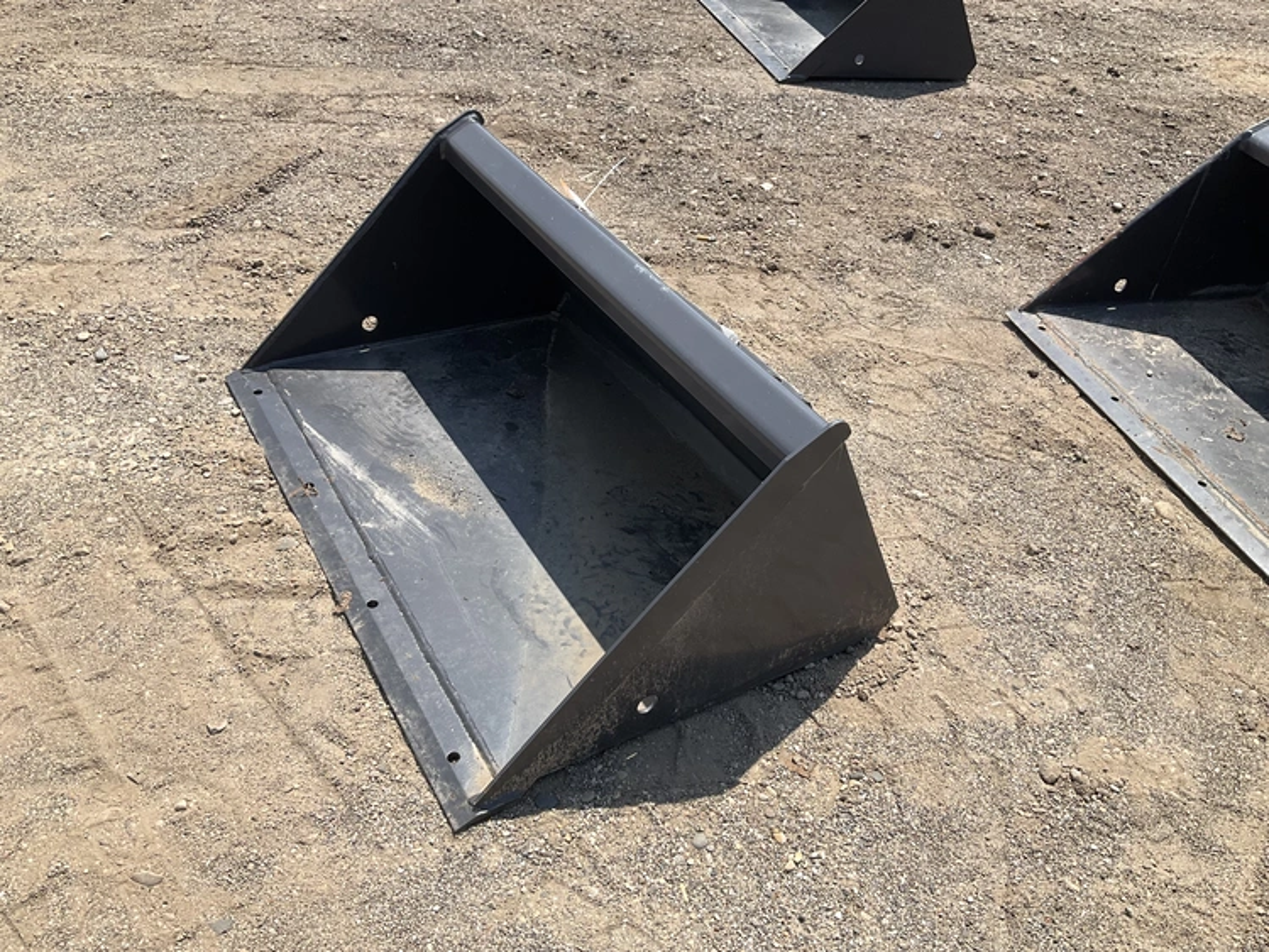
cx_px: 634
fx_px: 1063
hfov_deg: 61.6
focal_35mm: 29
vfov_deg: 48.3
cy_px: 476
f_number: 1.8
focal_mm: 3
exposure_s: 1/1490
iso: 25
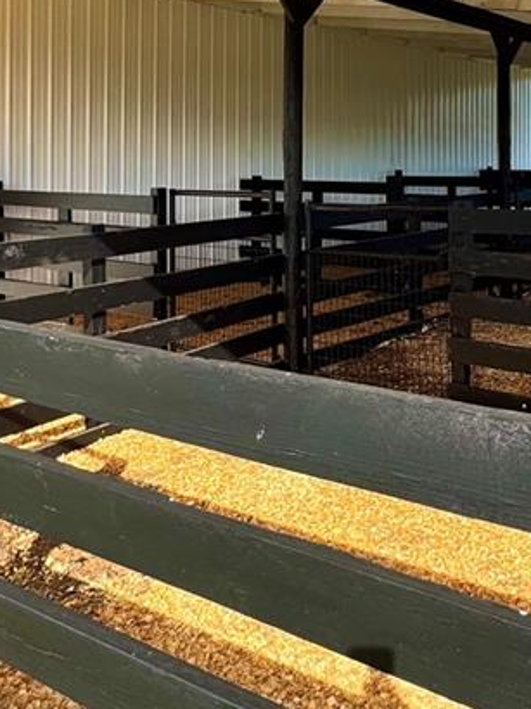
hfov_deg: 34.5
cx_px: 382
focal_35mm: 41
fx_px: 839
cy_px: 144
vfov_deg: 43.7
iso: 50
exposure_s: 1/529
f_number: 2.2
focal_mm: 2.22
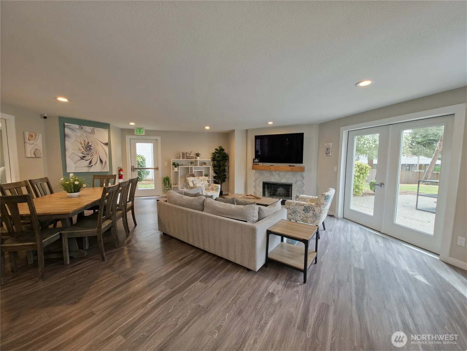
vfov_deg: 89.9
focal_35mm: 13
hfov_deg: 106.2
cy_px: 176
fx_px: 175
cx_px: 234
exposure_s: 1/120
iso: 200
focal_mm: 2.2
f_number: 1.9
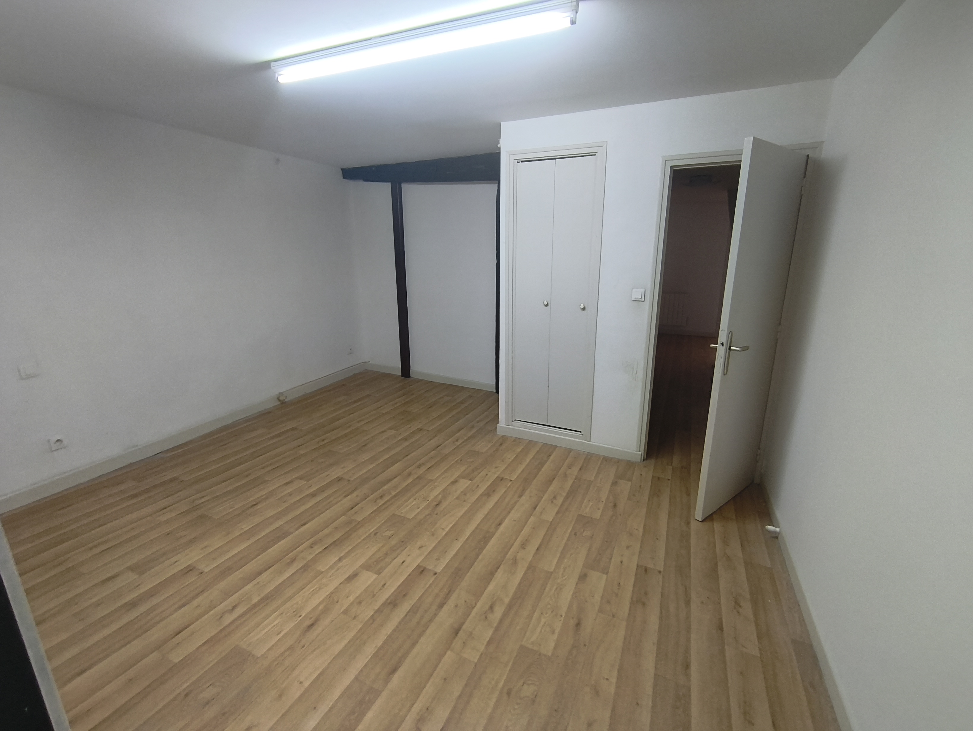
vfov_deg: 81.8
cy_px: 366
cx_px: 486
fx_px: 422
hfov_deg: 98.1
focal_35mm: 15
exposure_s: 1/50
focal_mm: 1.65
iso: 64
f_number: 2.2
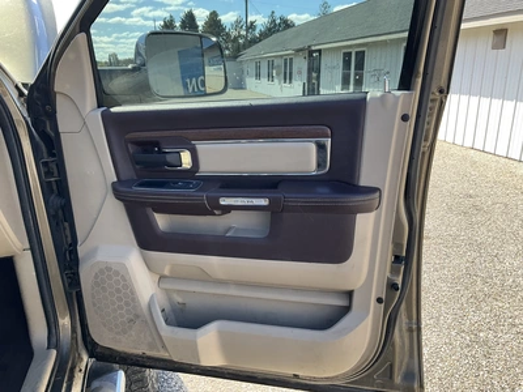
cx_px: 262
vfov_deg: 48.2
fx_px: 438
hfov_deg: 61.7
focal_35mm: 29
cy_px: 196
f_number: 1.8
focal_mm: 3
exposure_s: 1/169
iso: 20
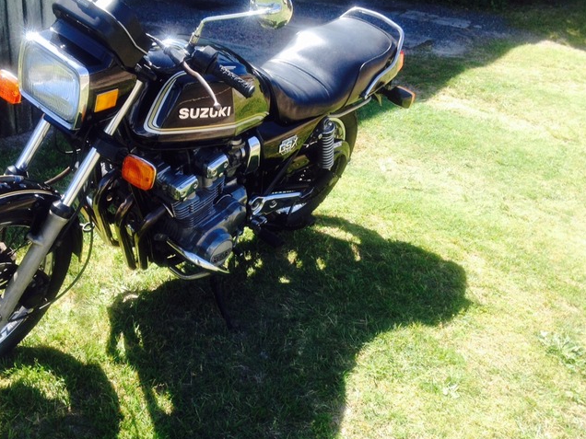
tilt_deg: -26.5
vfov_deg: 32.8
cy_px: 197
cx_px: 229
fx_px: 745
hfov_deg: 42.7
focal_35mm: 44
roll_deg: -0.9
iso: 50
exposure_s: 1/428
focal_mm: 4.28
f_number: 2.4
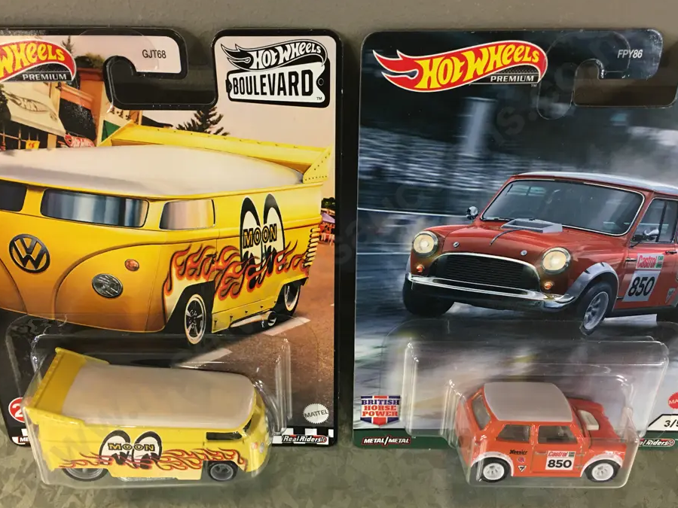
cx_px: 329
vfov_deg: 42.9
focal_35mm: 33
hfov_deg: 55.3
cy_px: 256
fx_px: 646
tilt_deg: -59.6
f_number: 2.2
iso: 80
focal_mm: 4.15
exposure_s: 1/17
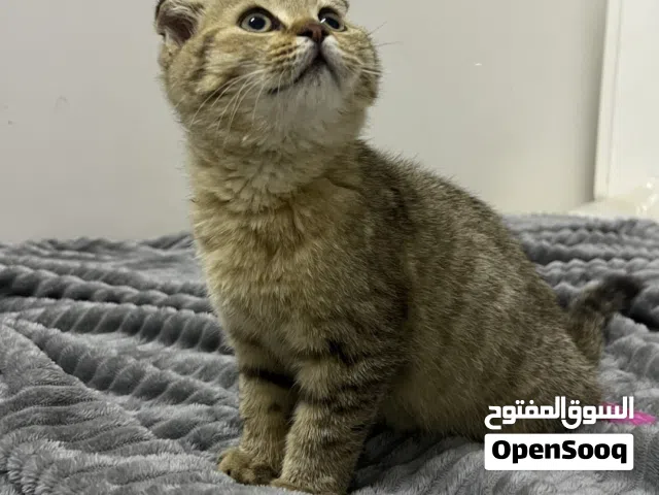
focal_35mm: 26
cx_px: 330
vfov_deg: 53.1
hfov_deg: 67.3
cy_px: 248
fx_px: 495
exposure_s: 1/49
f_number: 1.5
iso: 500
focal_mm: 5.7
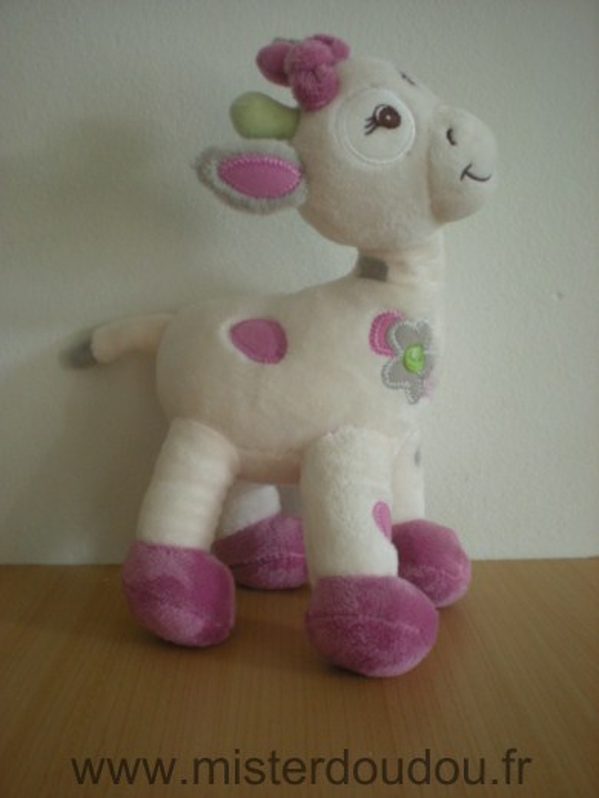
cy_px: 399
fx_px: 877
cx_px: 300
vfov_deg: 49.0
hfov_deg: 37.7
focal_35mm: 38
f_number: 3.1
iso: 200
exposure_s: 1/38
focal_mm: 6.3
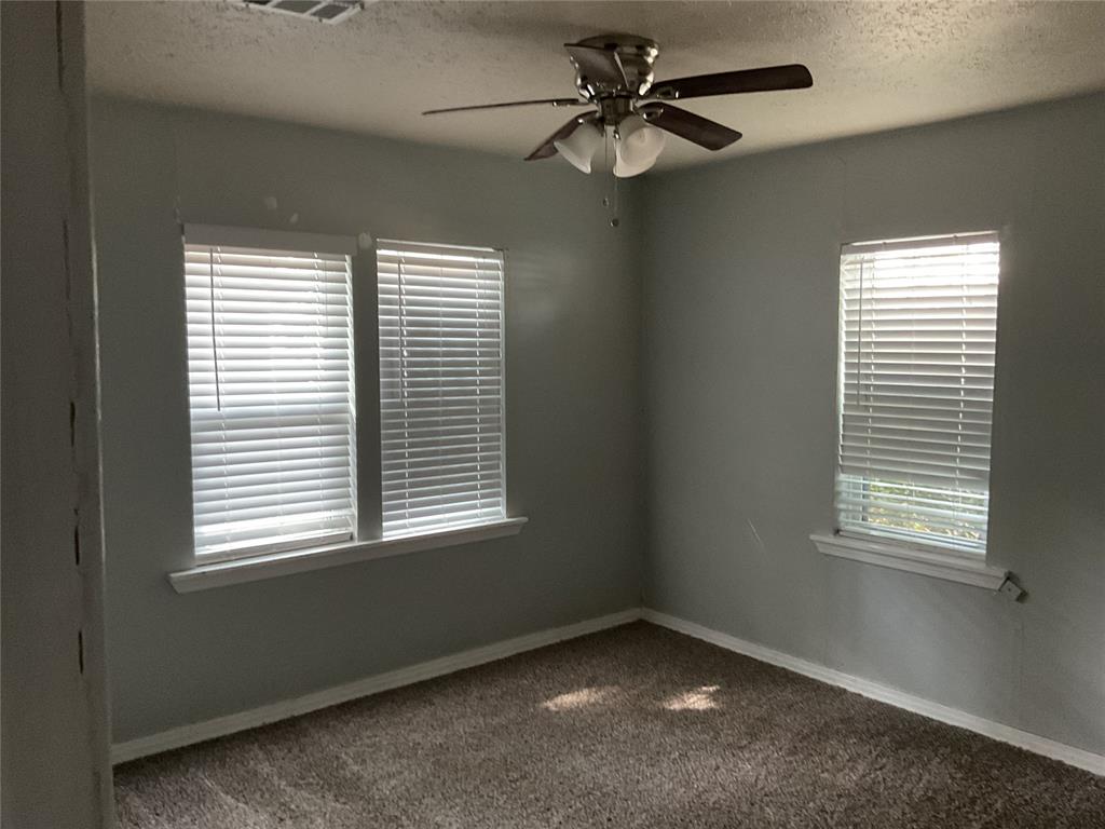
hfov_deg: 61.7
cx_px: 552
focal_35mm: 29
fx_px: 926
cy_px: 414
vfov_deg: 48.2
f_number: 1.8
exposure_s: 1/30
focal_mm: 3
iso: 250
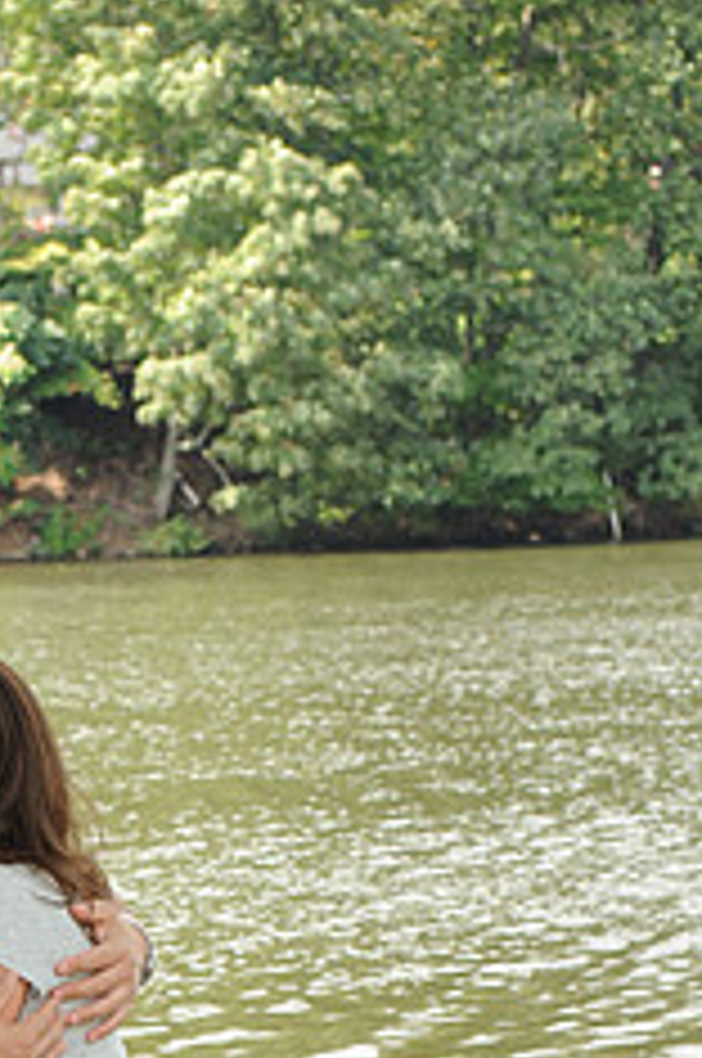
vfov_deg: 14.7
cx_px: -86
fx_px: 3989
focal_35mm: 136
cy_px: 1198
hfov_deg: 9.9
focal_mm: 55
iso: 500
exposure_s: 1/250
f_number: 6.3
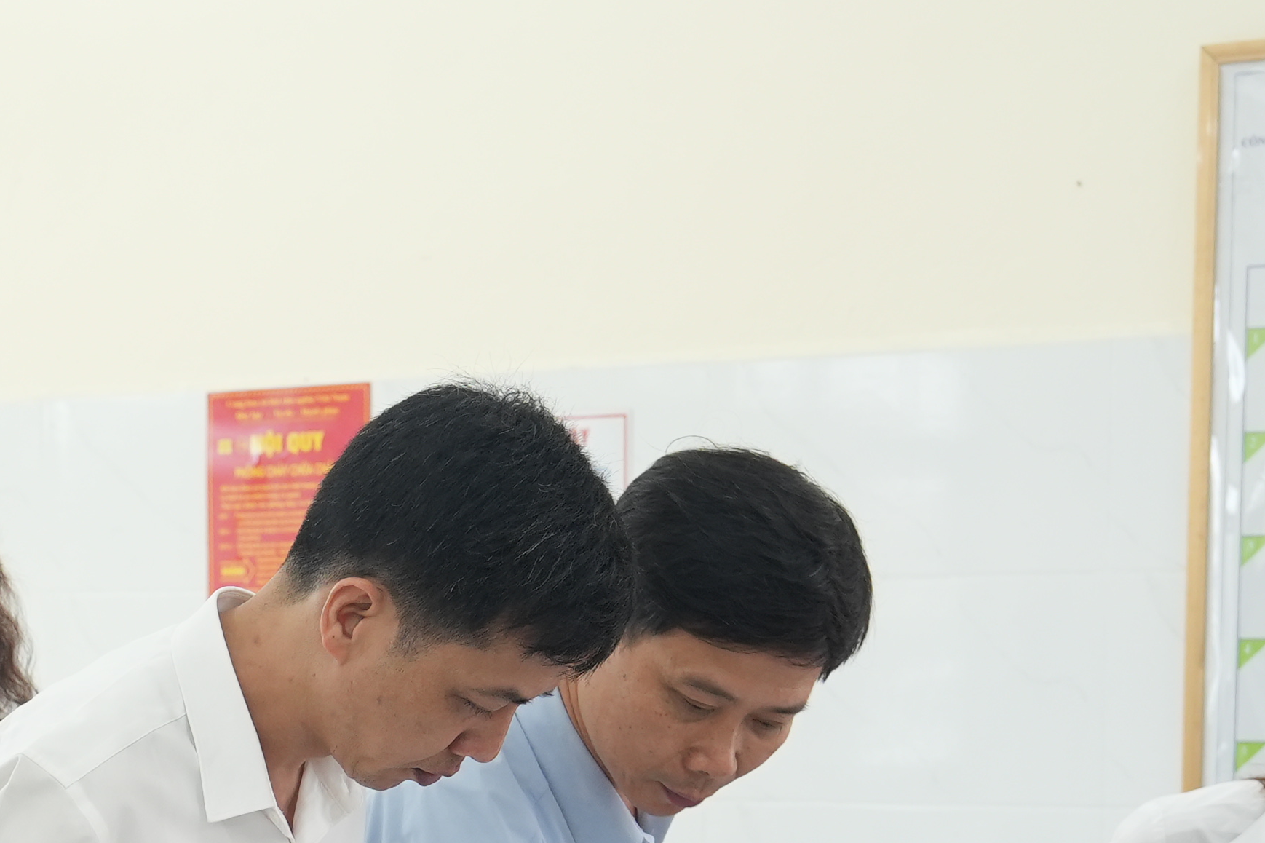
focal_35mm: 121
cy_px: 1164
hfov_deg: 16.5
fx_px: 4251
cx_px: -85
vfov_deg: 11.0
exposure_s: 1/125
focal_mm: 30
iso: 640
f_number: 3.5
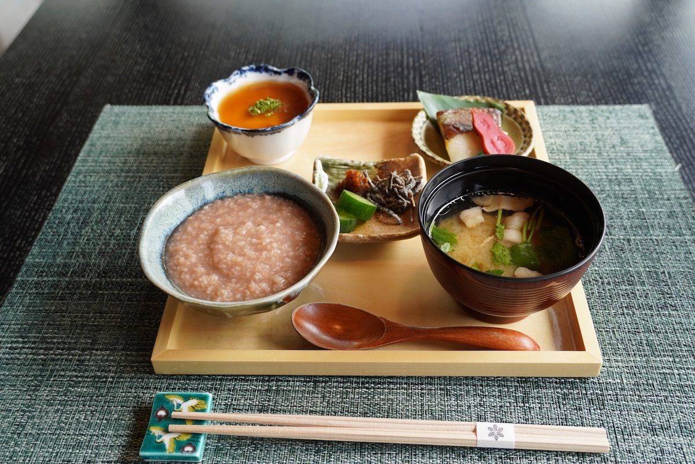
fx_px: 695
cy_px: 232
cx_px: 348
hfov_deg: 53.1
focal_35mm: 36
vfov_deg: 36.9
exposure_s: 1/160
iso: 320
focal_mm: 24
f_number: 4
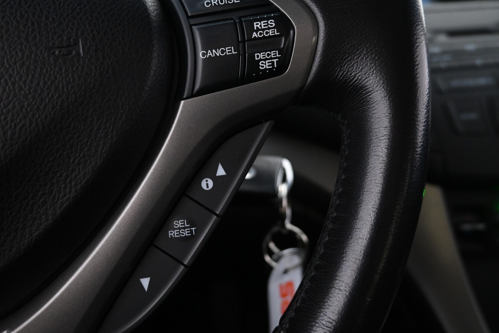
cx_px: 213
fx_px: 388
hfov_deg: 65.1
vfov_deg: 46.3
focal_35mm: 28
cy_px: 146
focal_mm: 16
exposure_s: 1/25
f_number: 3.5
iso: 2200
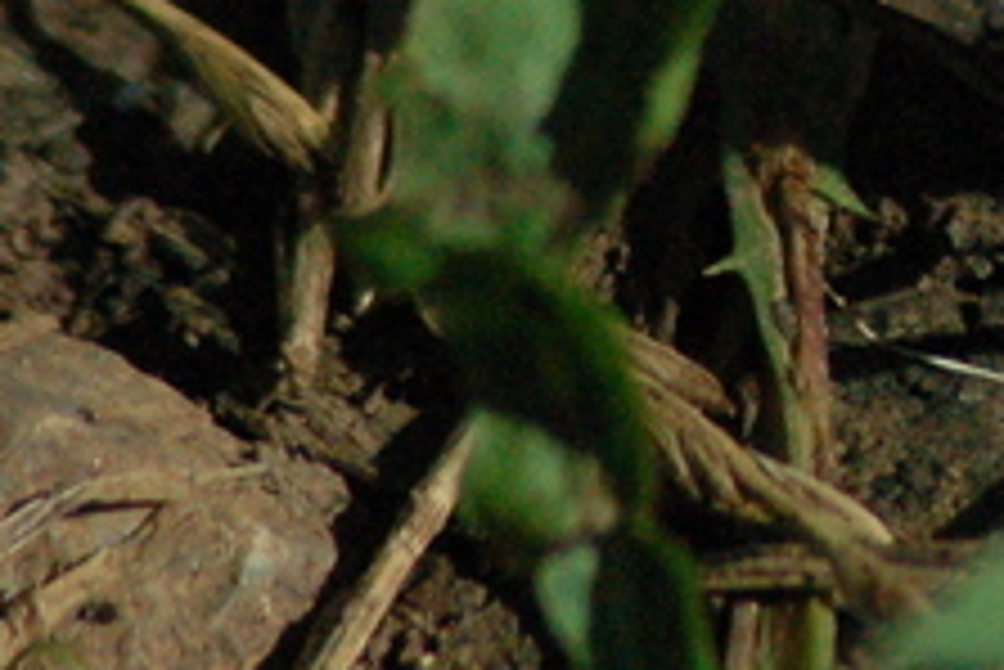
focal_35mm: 1939
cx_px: 1297
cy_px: -31
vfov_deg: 0.7
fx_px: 54110
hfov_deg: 1.1
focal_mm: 300
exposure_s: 1/4000
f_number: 9
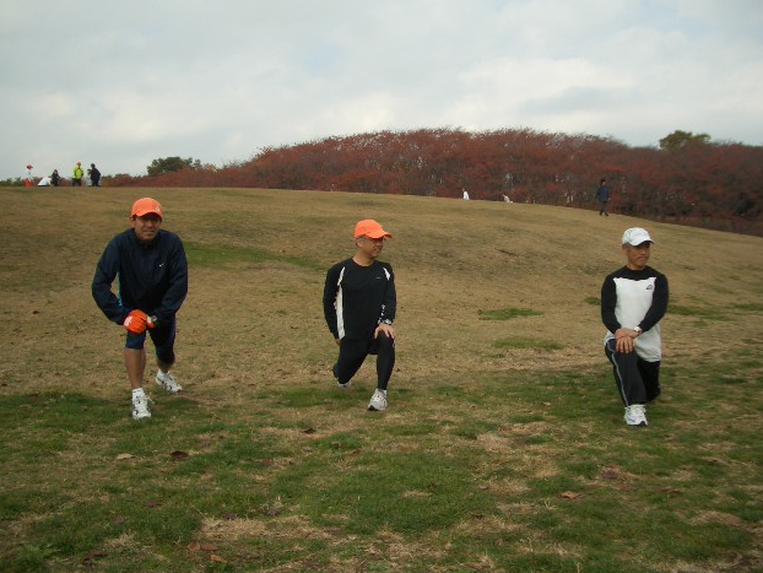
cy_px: 280
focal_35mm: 36
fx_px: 794
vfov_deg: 39.7
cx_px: 378
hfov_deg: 51.3
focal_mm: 5.8
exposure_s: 1/800
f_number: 2.6
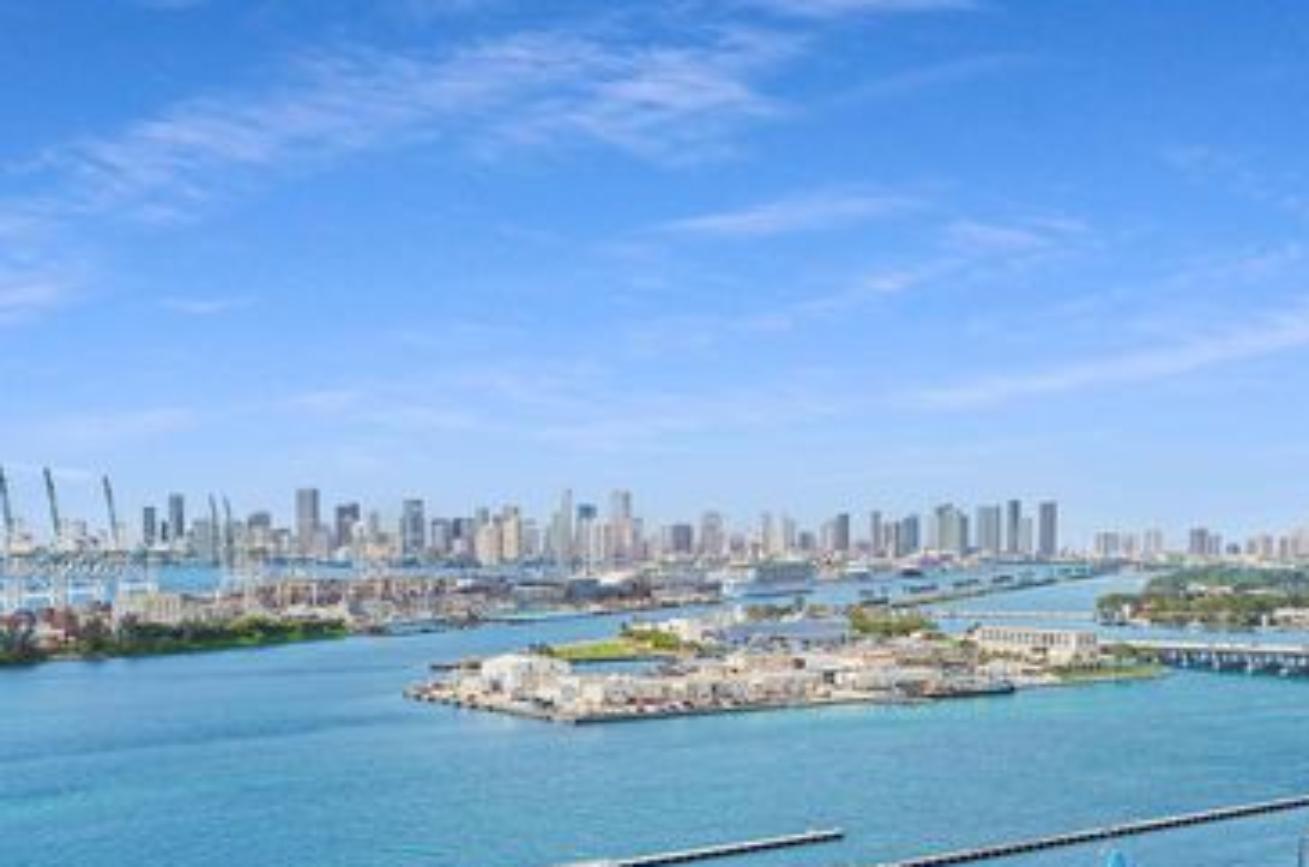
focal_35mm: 44
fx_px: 1596
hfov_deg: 44.6
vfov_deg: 30.2
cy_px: 568
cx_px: 669
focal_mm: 32
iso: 160
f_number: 8
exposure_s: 1/200
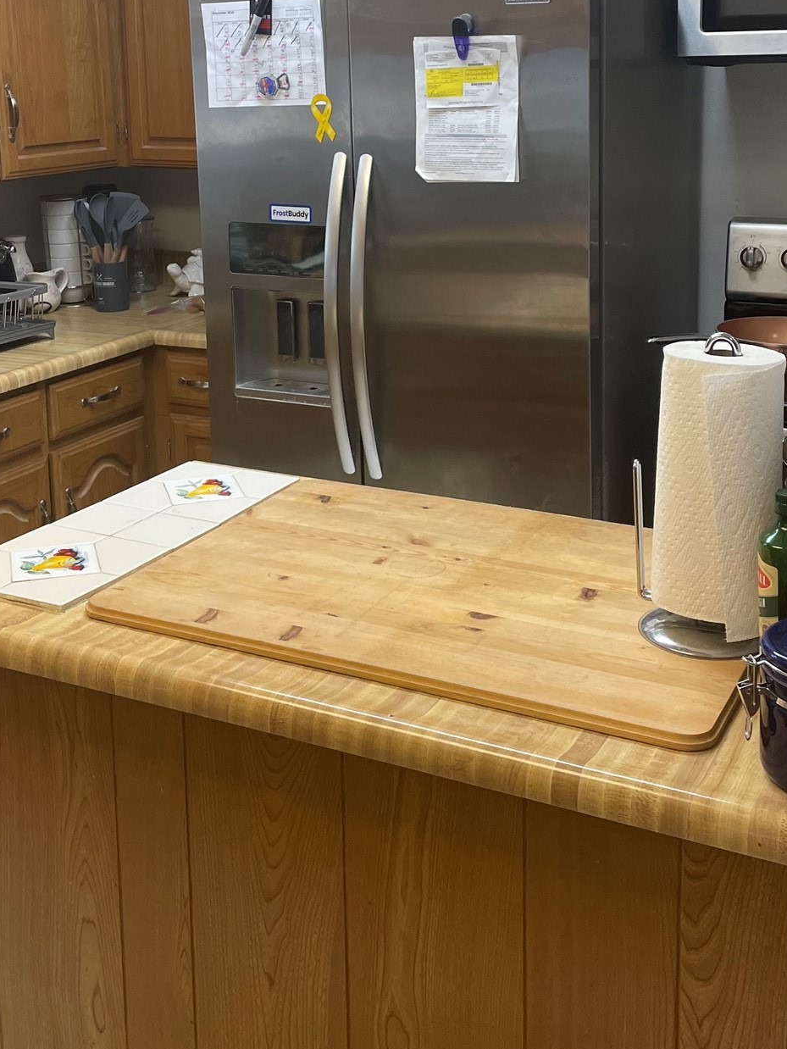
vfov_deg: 42.6
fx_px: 1303
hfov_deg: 33.6
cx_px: 402
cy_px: 275
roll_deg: +1.2
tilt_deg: -8.8
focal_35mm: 43
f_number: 1.6
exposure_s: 1/120
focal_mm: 4.2
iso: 125
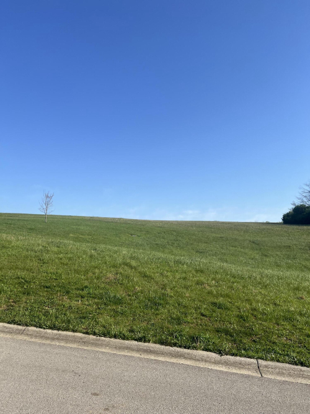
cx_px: 155
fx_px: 311
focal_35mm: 26
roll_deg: +0.9
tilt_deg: +8.2
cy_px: 207
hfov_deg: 53.0
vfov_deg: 67.3
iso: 50
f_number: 1.5
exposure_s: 1/3968
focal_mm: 5.7
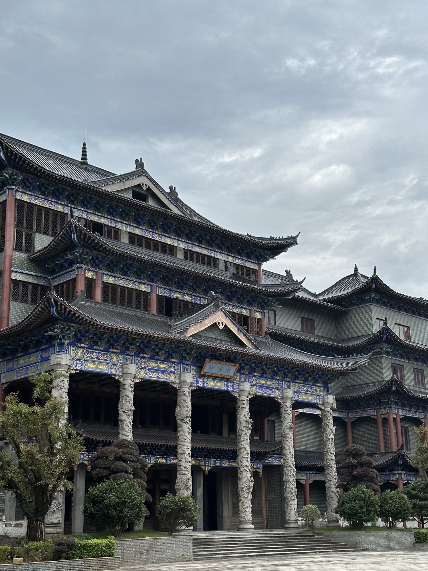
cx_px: 214
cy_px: 286
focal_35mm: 48
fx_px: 791
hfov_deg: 30.3
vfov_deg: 39.7
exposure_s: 1/4016
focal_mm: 6.86
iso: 64
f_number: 1.78
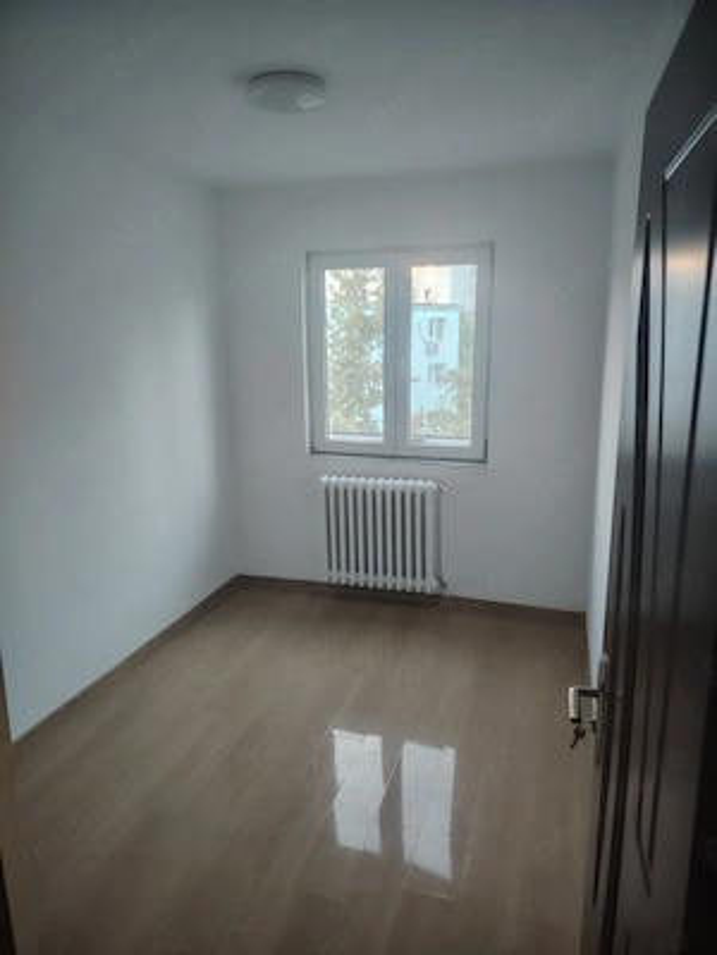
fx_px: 663
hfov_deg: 56.8
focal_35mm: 24
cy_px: 478
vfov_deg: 71.6
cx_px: 358
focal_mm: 5.25
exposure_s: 1/100
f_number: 1.75
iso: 4169
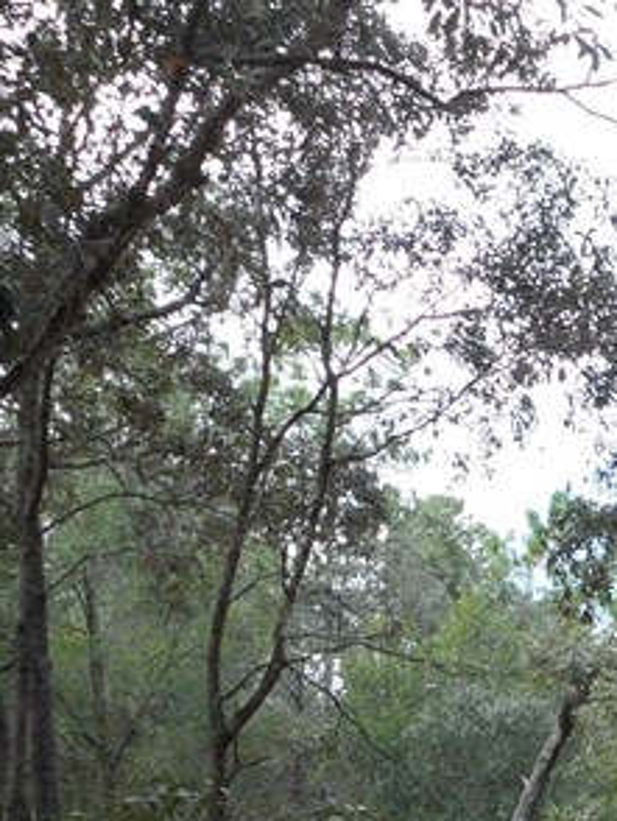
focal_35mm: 94
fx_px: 2231
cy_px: 760
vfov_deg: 20.4
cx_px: 958
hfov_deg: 14.6
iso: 80
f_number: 3.5
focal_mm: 4.9
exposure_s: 1/90
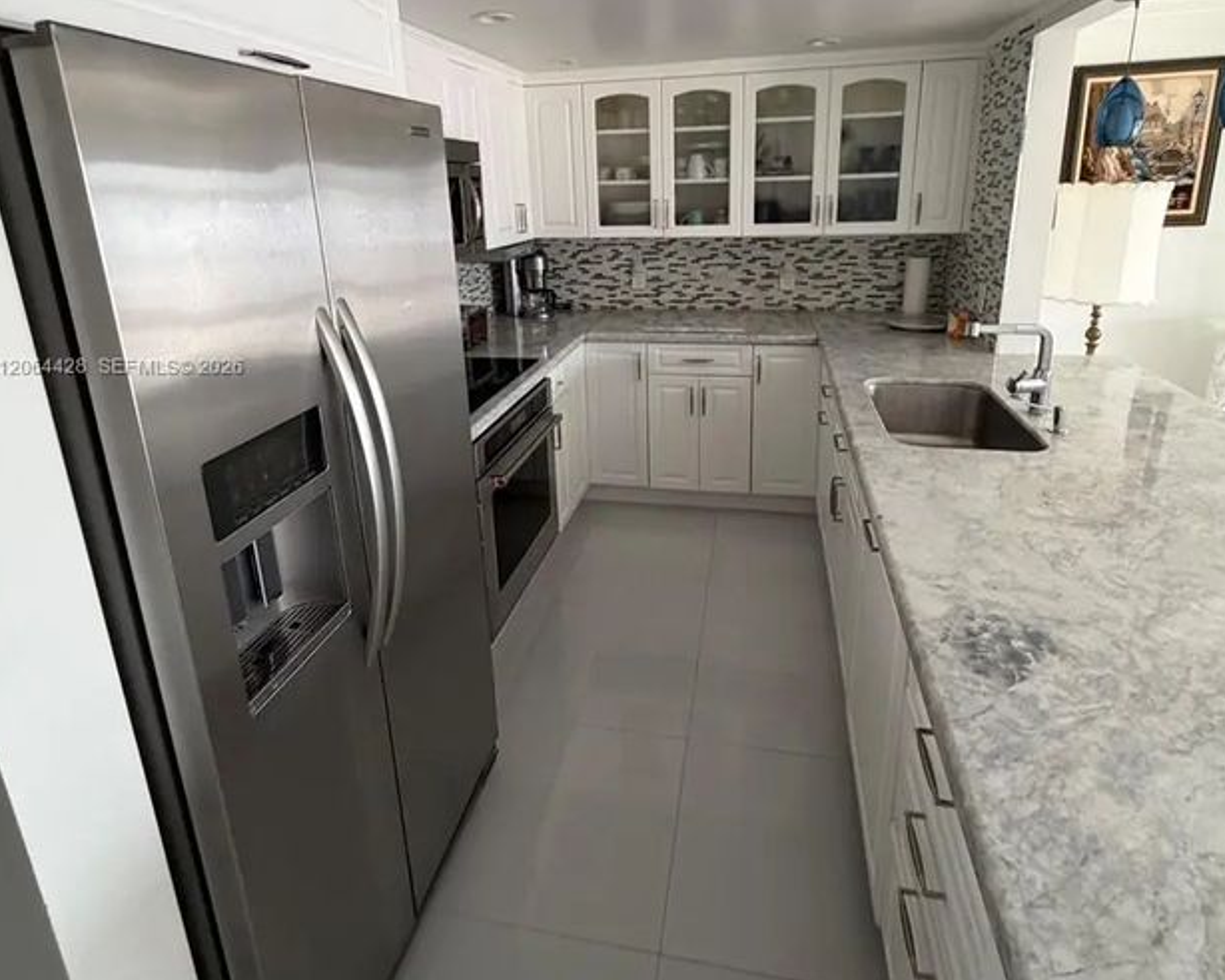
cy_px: 368
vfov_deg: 69.7
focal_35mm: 19
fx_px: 689
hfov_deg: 83.3
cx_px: 618
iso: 320
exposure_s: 1/69
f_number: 2.2
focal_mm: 2.22
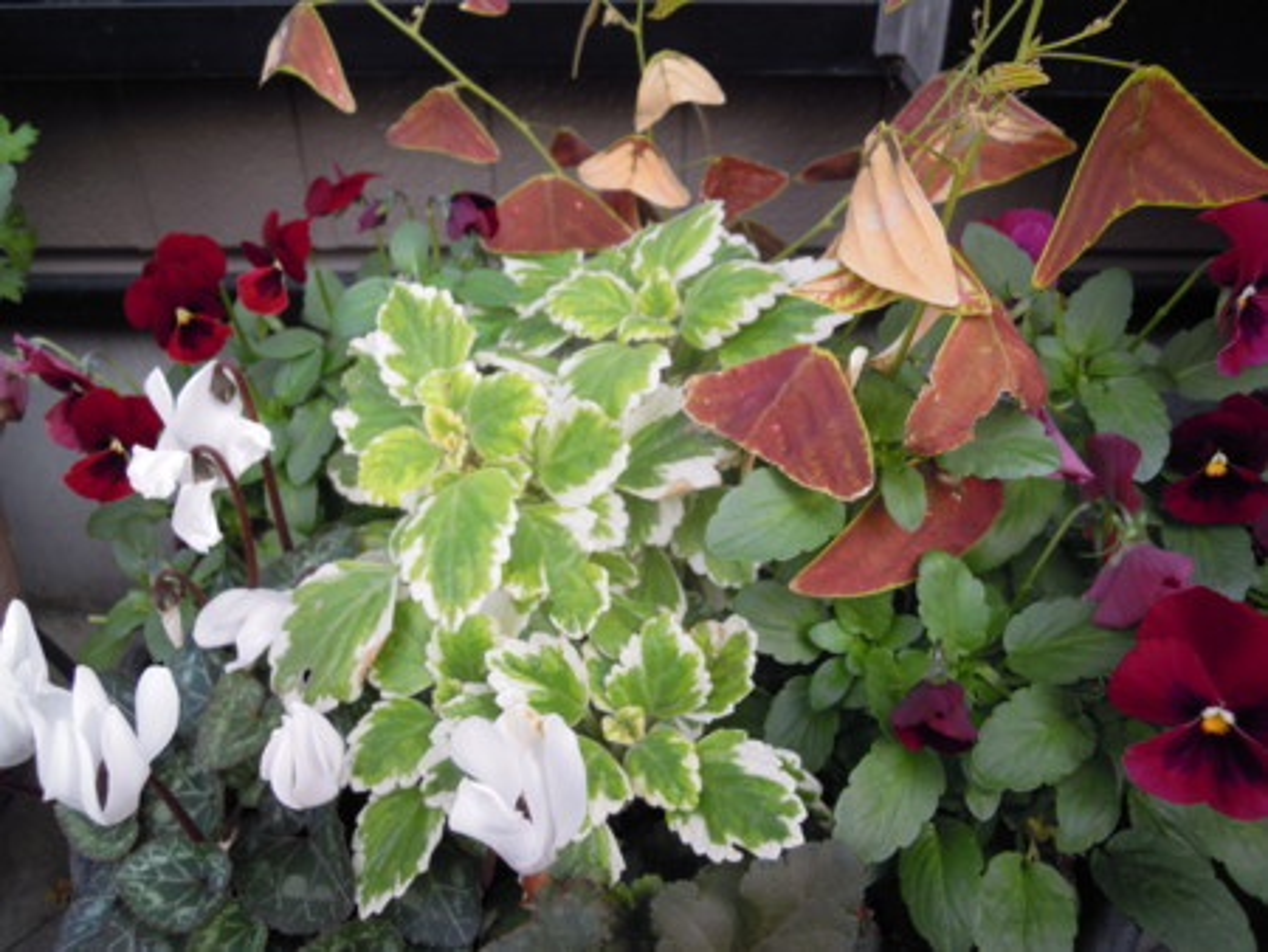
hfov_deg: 63.4
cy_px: 476
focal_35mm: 28
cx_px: 634
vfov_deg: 49.8
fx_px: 1026
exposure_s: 1/160
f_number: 2.7
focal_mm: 5
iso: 100
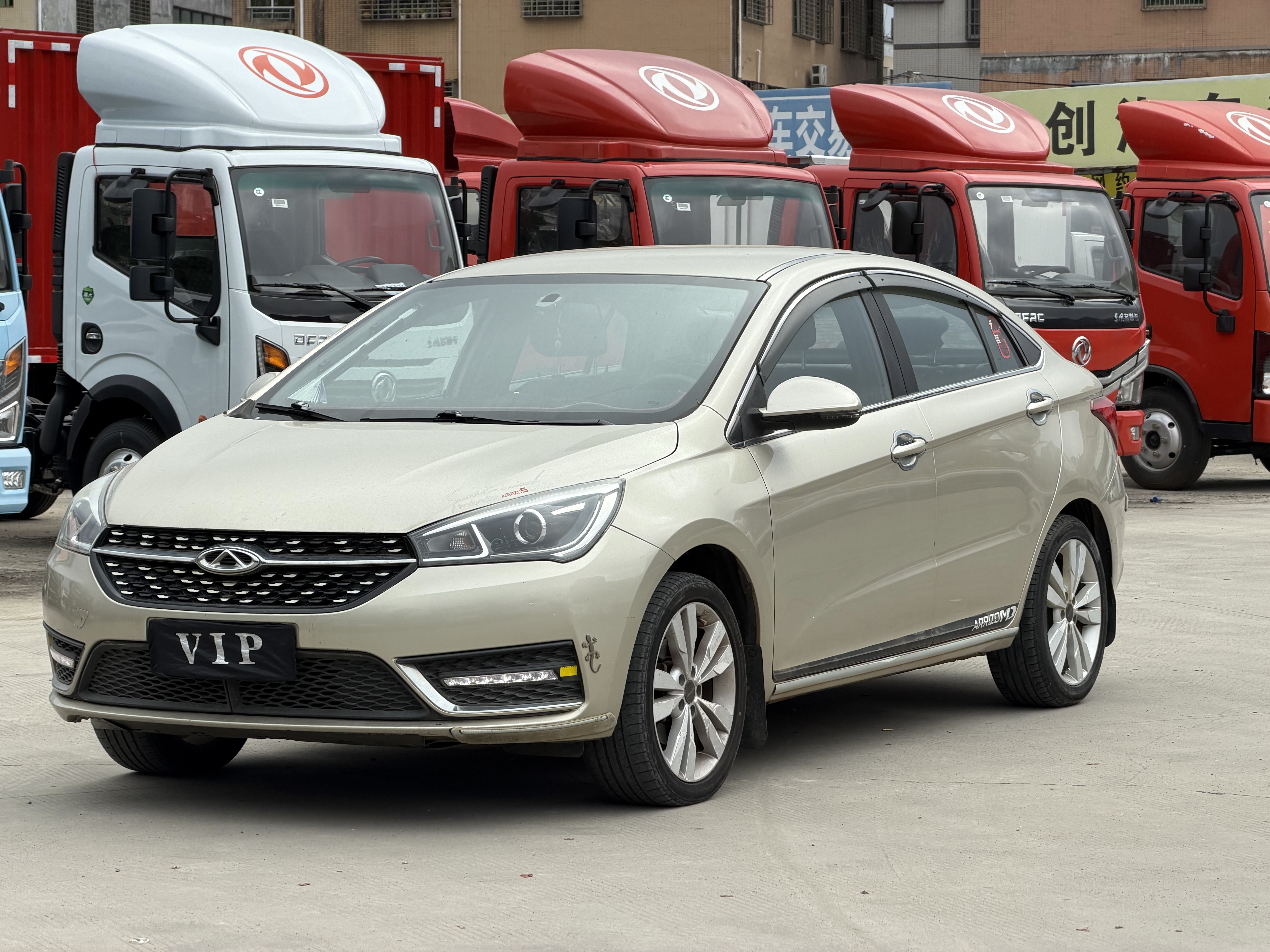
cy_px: 476
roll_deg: +1.0
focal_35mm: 100
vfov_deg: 14.8
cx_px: 635
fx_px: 3669
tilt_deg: -2.6
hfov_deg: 19.6
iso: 40
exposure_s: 1/631
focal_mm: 16.89
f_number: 2.8
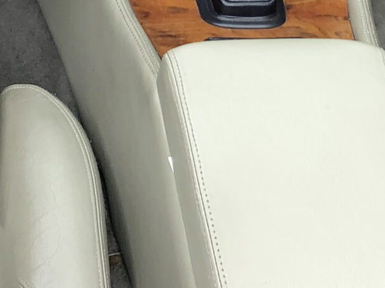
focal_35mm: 117
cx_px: 178
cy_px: -224
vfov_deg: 11.7
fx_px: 1301
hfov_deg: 16.8
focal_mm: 3.99
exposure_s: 1/233
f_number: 1.8
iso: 20
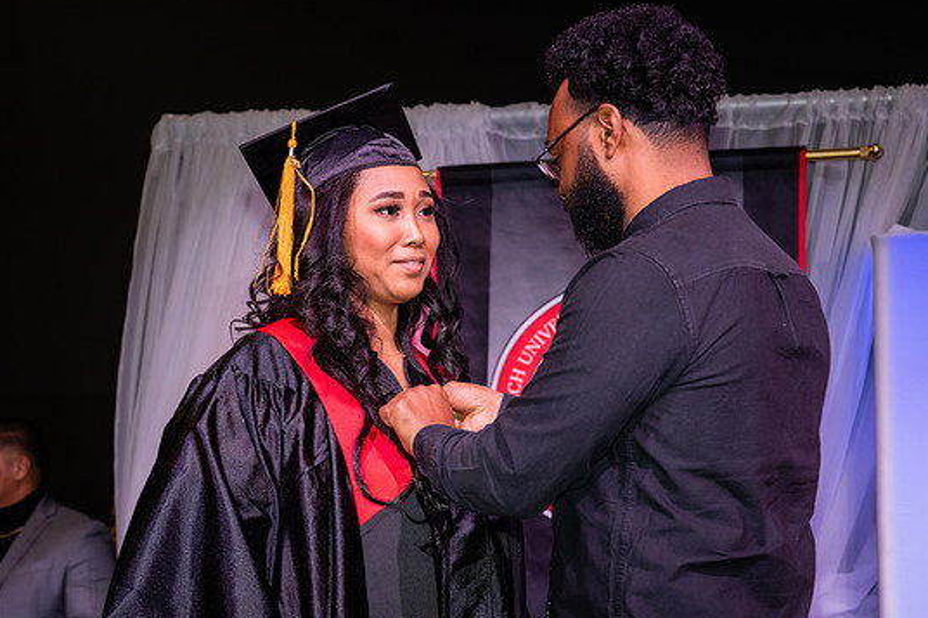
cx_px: 486
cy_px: 347
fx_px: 2319
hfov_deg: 22.6
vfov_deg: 15.2
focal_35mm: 90
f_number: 5.6
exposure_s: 1/160
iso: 1000
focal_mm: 70
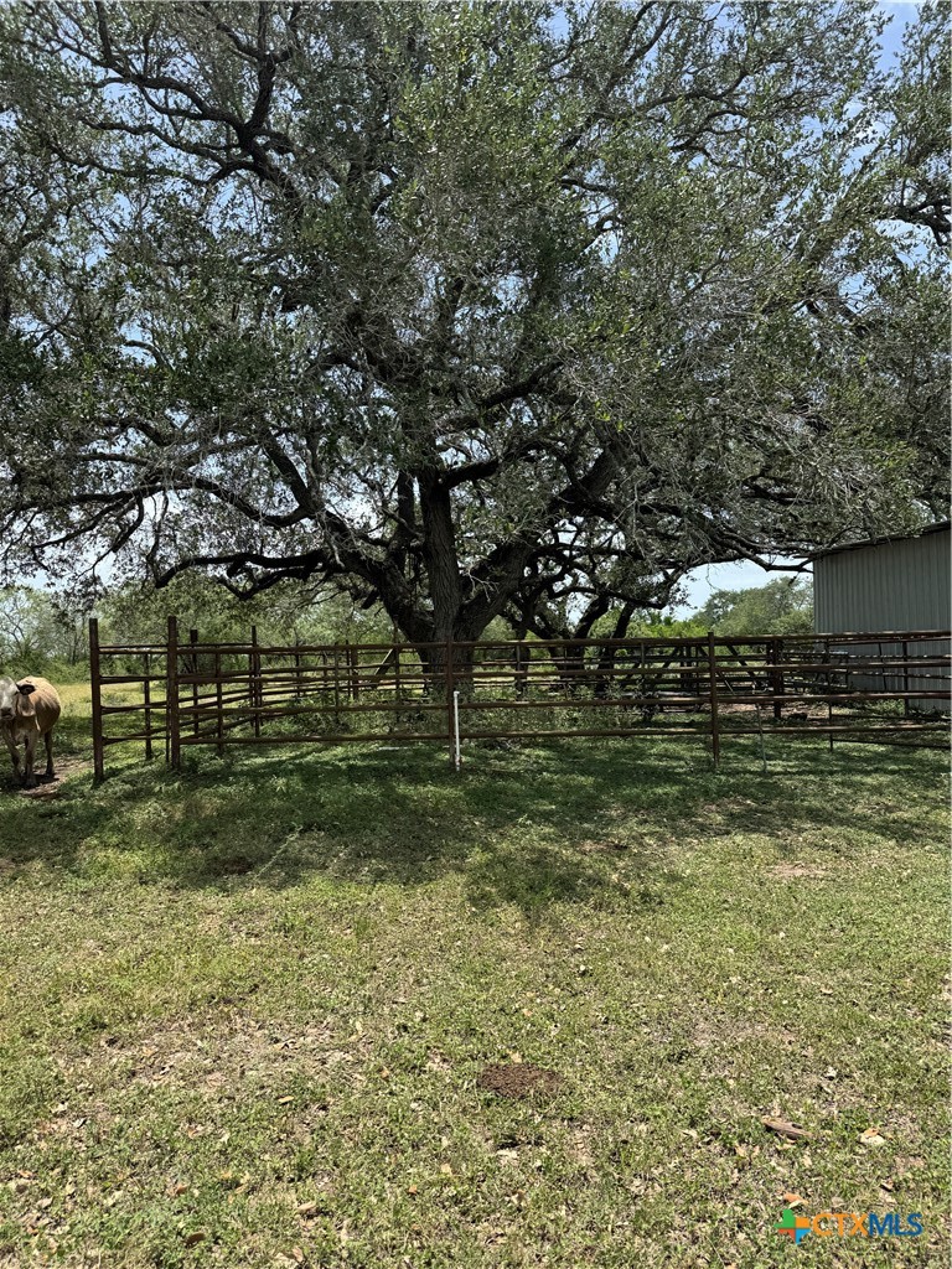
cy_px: 634
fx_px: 880
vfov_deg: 71.6
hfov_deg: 56.8
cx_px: 476
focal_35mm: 24
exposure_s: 1/2415
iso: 80
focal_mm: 6.76
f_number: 1.78
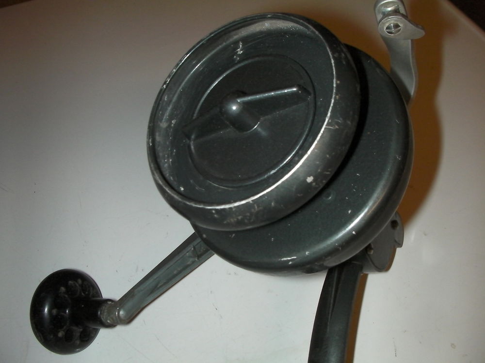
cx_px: 242
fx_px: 532
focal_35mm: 38
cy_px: 182
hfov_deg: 49.0
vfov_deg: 37.7
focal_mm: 6.3
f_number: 5.6
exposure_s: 1/30
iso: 200
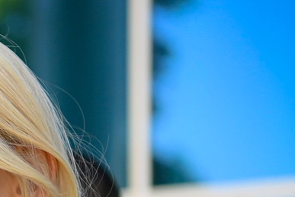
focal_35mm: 217
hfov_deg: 9.3
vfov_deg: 6.3
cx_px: -117
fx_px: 1778
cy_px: 226
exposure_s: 1/2500
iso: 1250
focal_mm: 70
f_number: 2.8
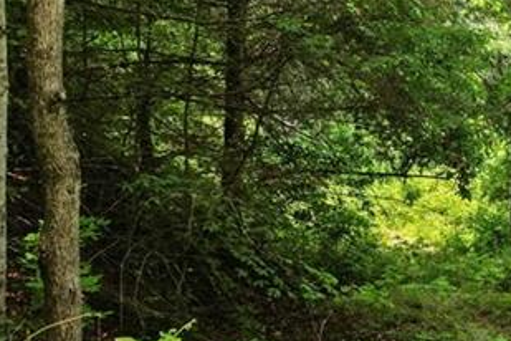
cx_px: 620
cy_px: 180
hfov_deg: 24.9
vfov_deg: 18.7
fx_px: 1036
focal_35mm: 73
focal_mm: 8.38
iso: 370
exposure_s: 1/20
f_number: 2.8
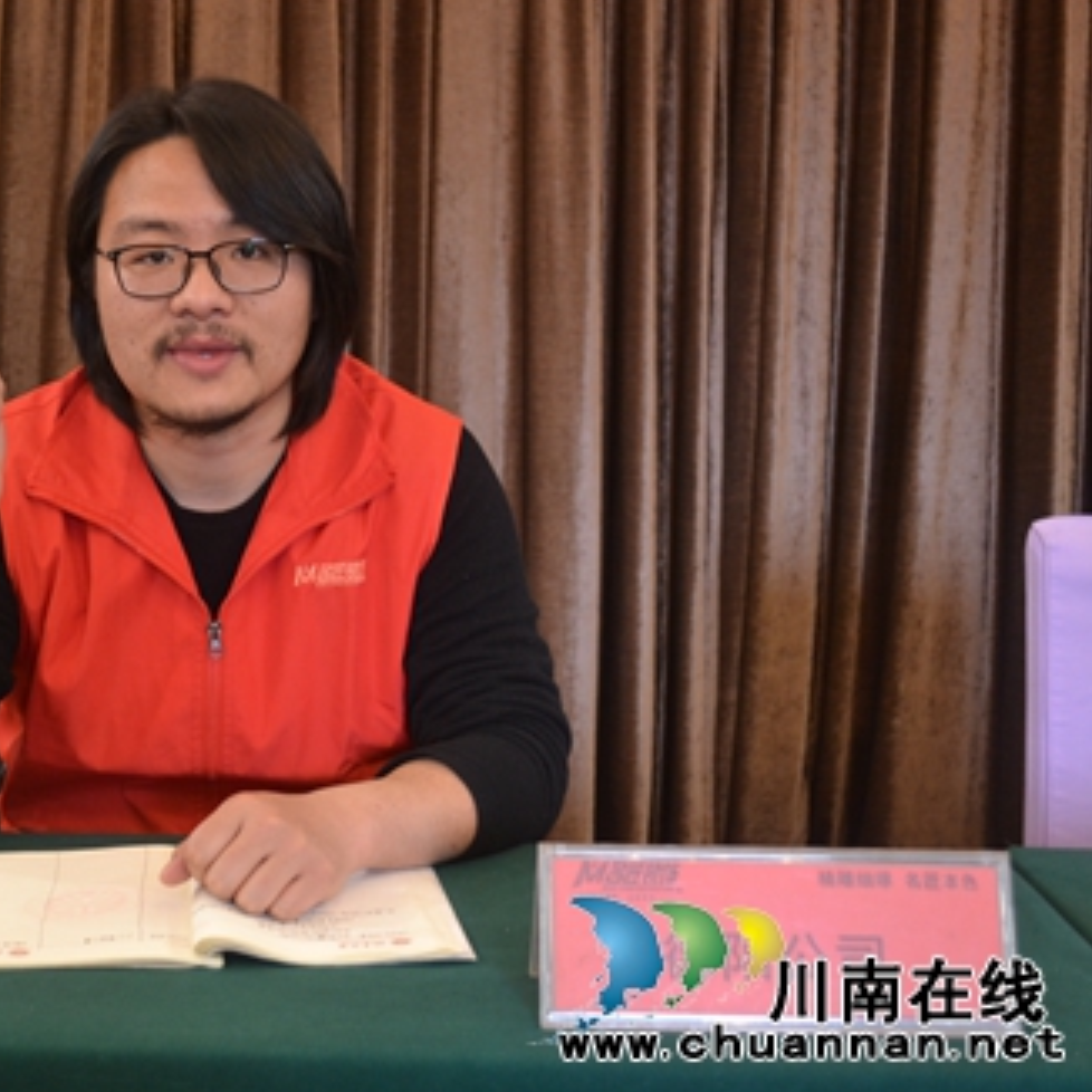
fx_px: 2022
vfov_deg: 30.2
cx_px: 275
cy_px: 541
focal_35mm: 57
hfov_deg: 29.7
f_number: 4.5
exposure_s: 1/15
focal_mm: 29
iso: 900
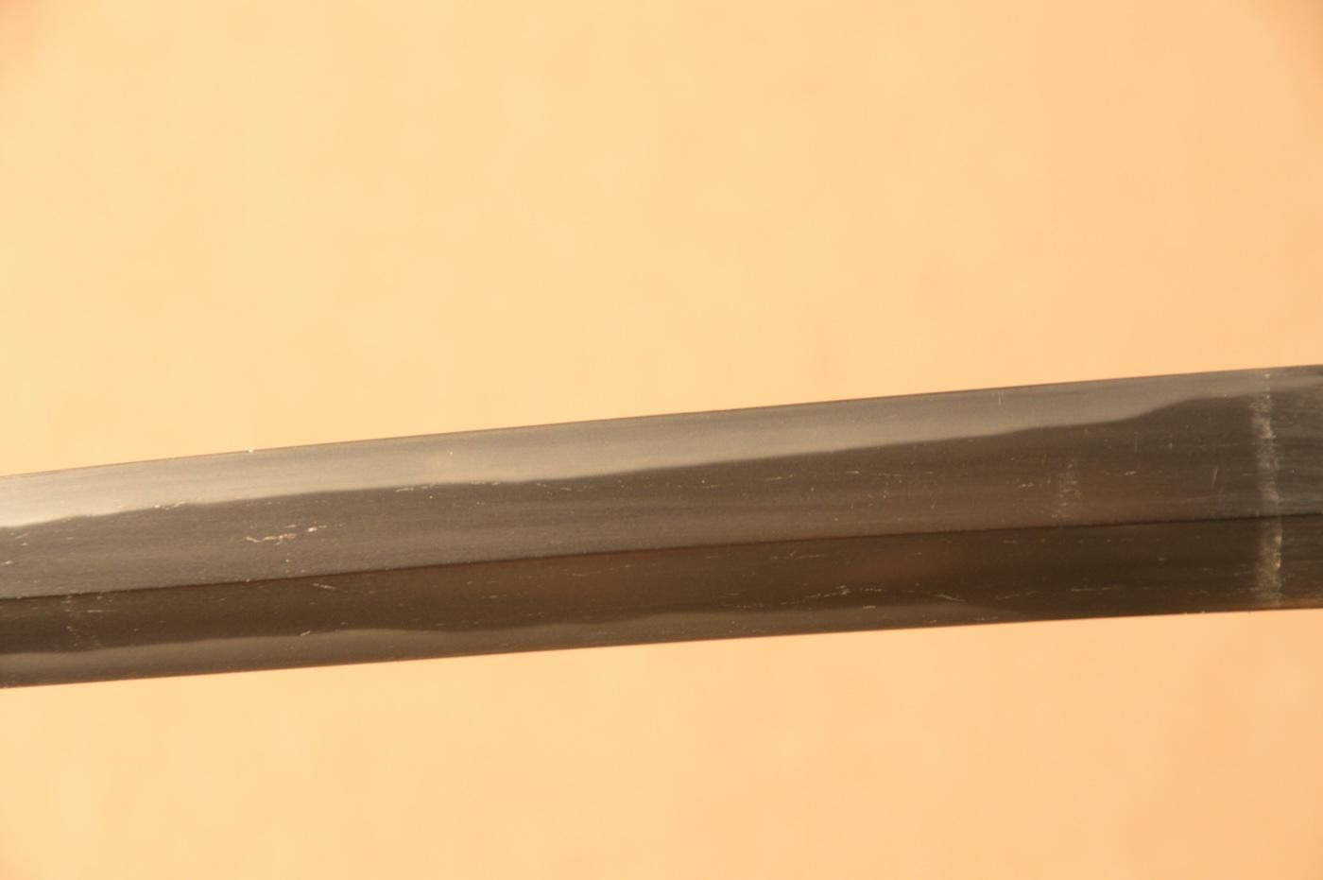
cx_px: 662
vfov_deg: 6.8
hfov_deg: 10.2
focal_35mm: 202
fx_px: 7436
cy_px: 440
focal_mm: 135
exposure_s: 1/1.6
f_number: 11
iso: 400
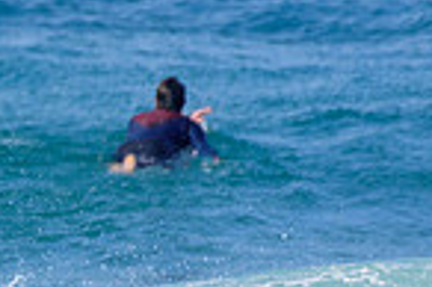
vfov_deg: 0.5
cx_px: -352
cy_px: 359
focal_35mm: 2979
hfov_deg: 0.7
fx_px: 35708
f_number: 5.6
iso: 280
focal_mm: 500
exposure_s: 1/2000
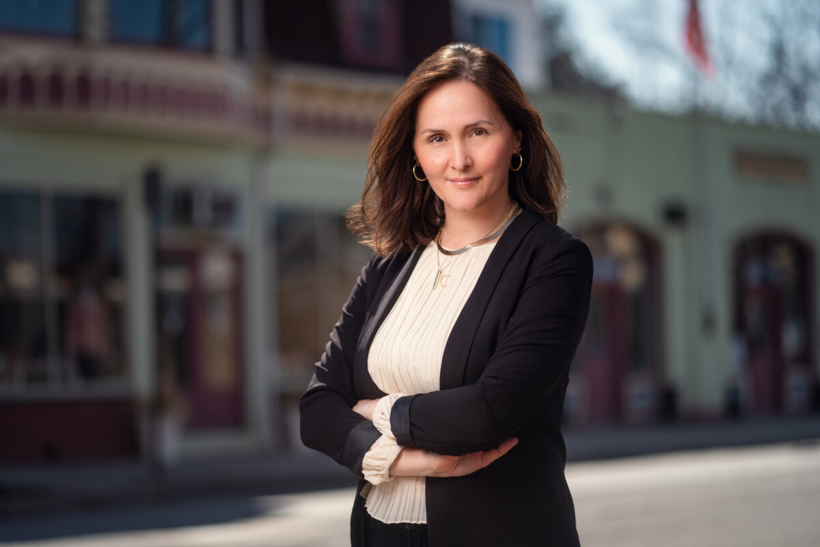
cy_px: 274
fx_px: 1936
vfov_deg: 16.1
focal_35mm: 85
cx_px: 410
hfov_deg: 23.9
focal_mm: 85
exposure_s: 1/4000
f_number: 1.8
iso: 100
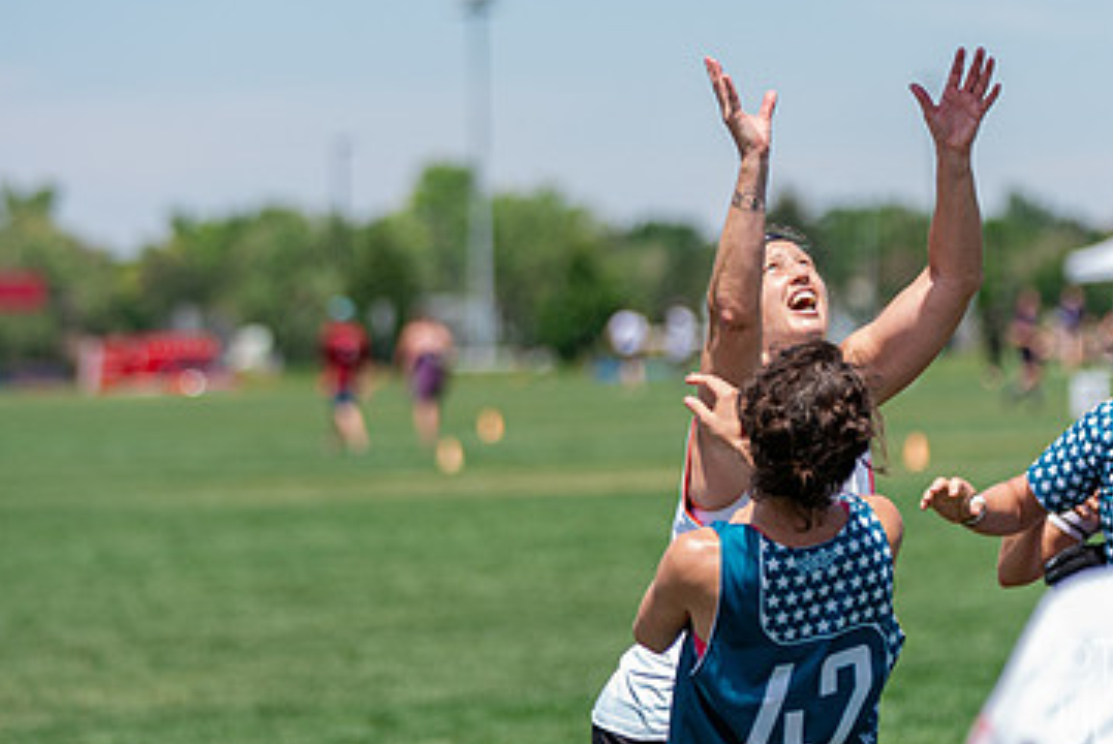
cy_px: 336
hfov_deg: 8.2
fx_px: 7797
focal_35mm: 252
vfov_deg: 5.5
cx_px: 690
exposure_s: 1/2500
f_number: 2.8
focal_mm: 131
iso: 250
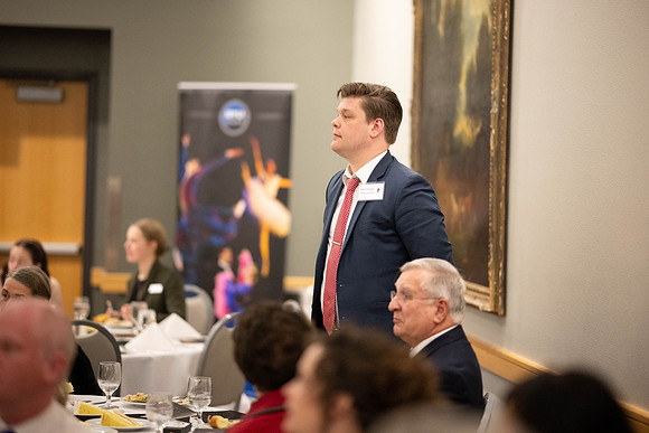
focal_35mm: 105
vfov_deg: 13.0
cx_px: 324
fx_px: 1893
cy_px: 216
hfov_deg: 19.5
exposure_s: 1/400
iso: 4000
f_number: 1.4
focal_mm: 105
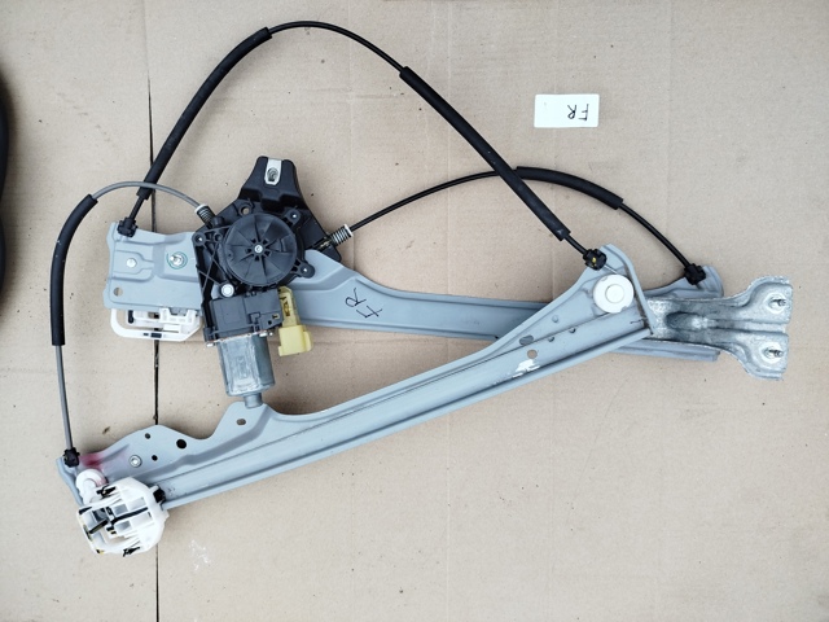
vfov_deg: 56.8
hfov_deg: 71.6
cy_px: 311
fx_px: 575
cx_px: 414
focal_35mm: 24
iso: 320
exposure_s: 1/33
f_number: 1.7
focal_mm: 5.31
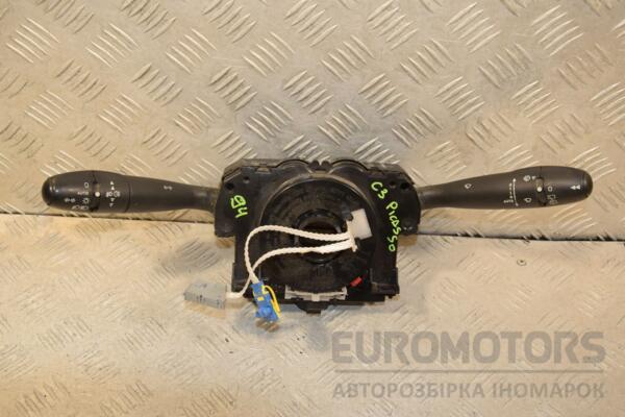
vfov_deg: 28.1
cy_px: 208
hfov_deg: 41.1
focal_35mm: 48
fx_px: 833
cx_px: 312
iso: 800
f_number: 6.3
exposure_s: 1/200
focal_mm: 32
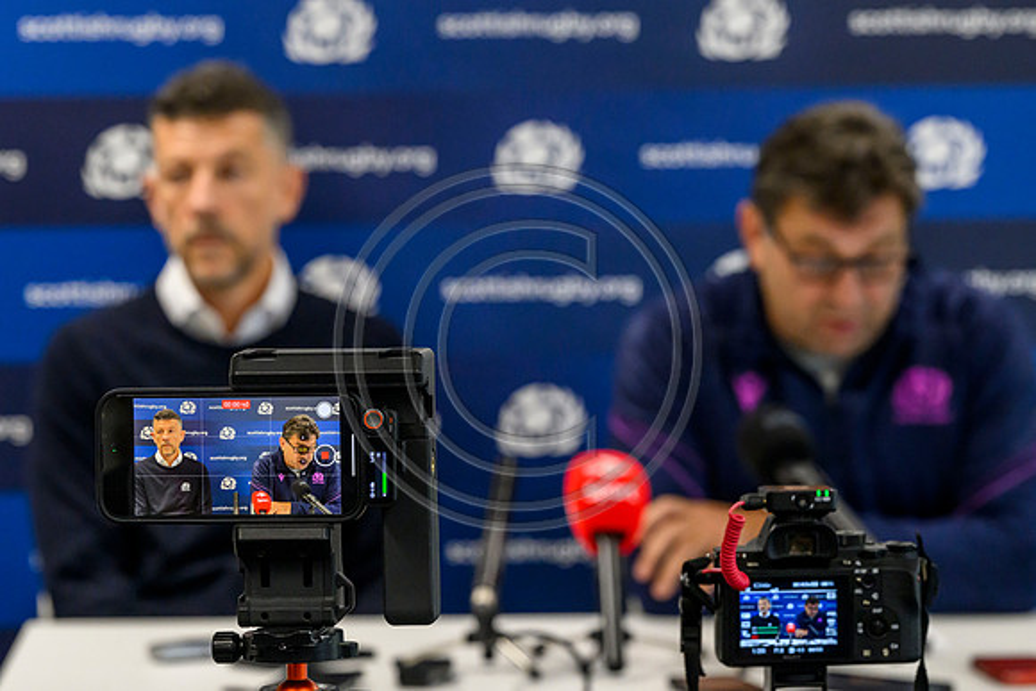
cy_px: 346
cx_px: 518
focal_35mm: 127
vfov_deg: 10.8
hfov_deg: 16.1
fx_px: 3652
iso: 10000
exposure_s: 1/200
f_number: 7.1
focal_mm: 125
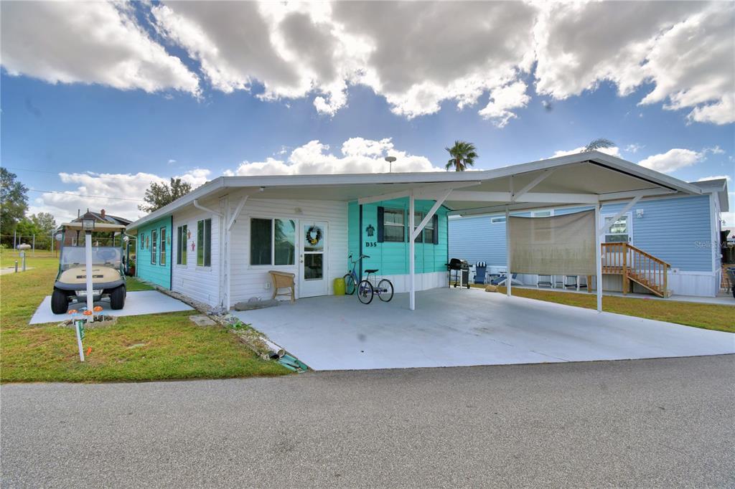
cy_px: 244
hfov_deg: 100.4
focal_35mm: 15
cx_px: 368
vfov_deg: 77.3
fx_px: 306
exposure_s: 1/250
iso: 100
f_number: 11
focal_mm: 10
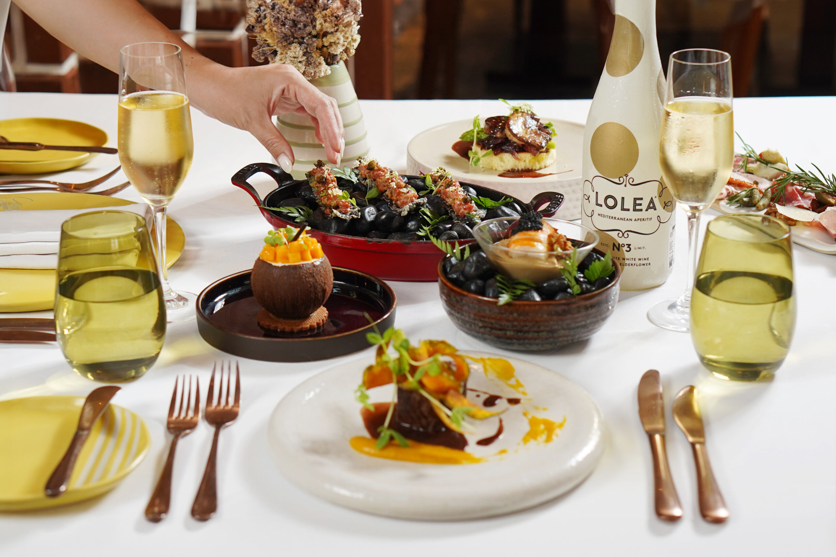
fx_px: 1742
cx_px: 418
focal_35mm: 75
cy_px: 278
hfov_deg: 27.0
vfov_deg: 18.2
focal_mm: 50
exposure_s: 1/160
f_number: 3.5
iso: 400
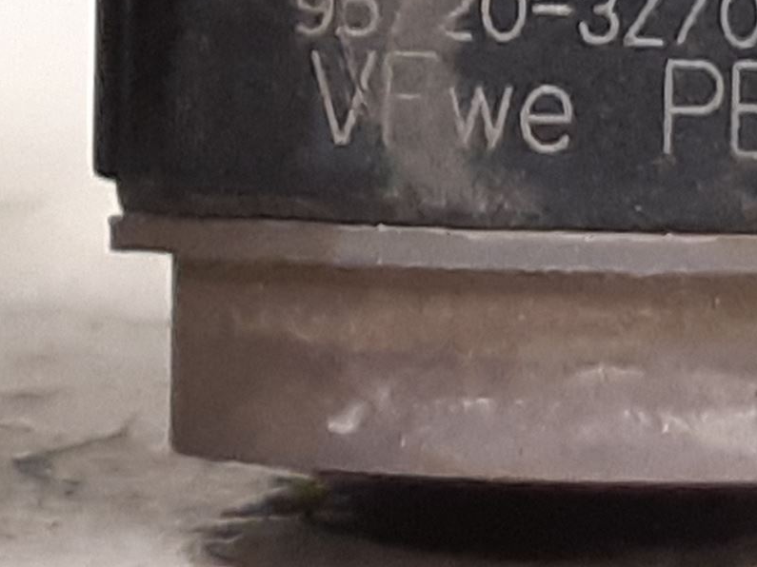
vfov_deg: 21.5
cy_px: 65
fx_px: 1465
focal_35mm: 67
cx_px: 394
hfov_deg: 29.0
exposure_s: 1/25
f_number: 1.7
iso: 200
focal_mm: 3.93
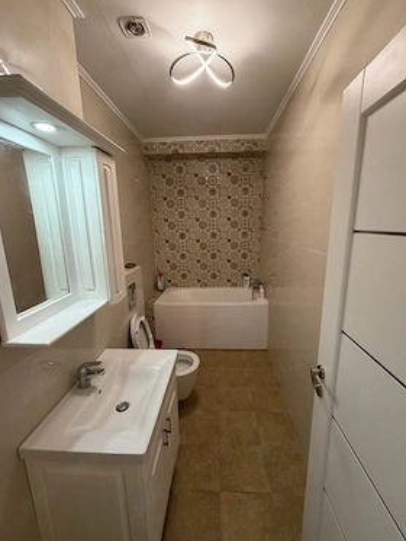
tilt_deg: -11.7
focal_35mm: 15
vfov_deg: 98.2
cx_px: 207
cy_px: 270
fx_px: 234
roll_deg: +1.1
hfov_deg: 81.8
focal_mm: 2.22
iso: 320
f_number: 2.2
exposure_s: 1/82
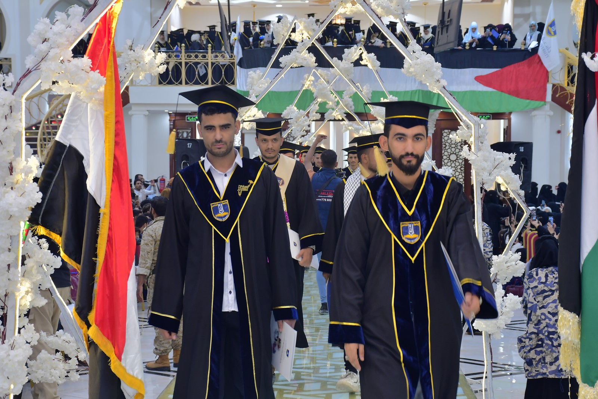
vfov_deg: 16.3
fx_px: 1395
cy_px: 200
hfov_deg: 24.2
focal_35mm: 84
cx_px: 299
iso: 640
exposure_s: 1/60
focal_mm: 56
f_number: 5
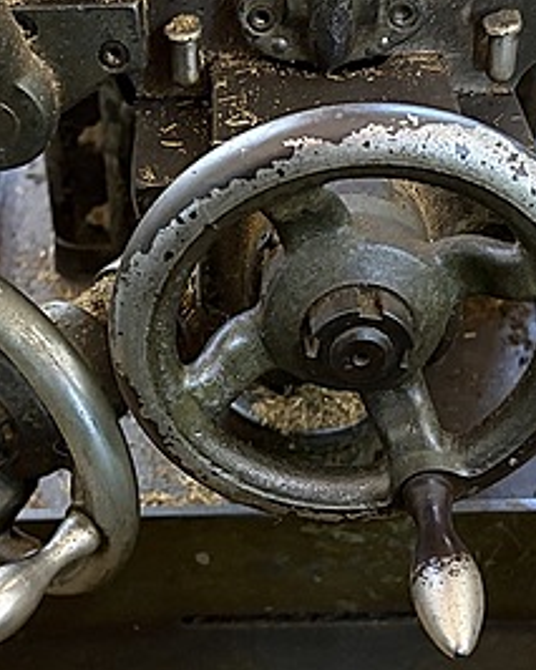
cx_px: 277
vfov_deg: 30.9
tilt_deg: -37.6
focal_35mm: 61
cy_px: 348
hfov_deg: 25.0
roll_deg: -0.7
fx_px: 1209
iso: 640
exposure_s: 1/30
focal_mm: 5.96
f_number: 1.6
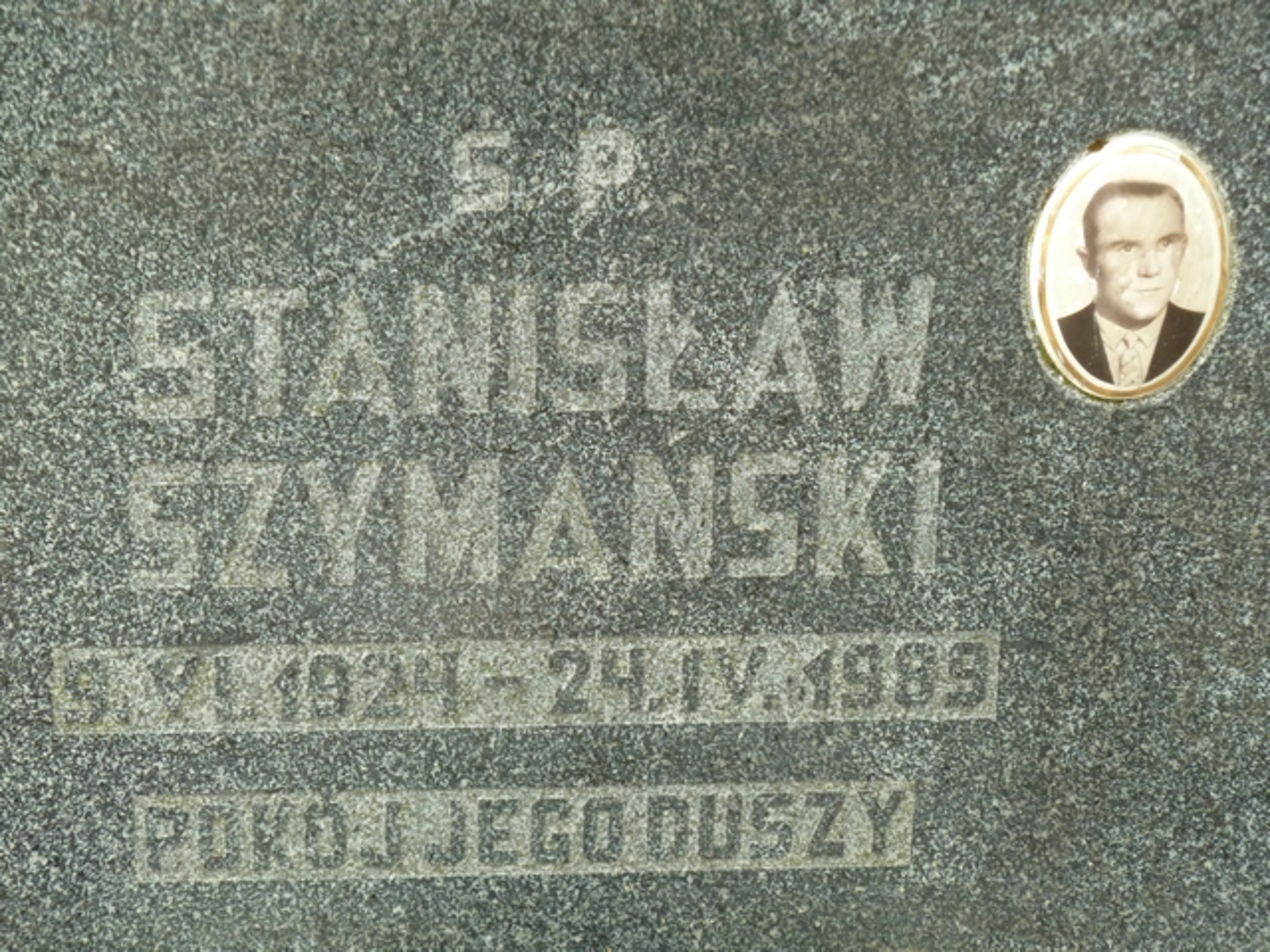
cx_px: 635
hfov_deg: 12.5
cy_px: 476
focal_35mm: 158
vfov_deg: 9.4
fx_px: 5797
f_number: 4.5
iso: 200
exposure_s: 1/40
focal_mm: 25.9
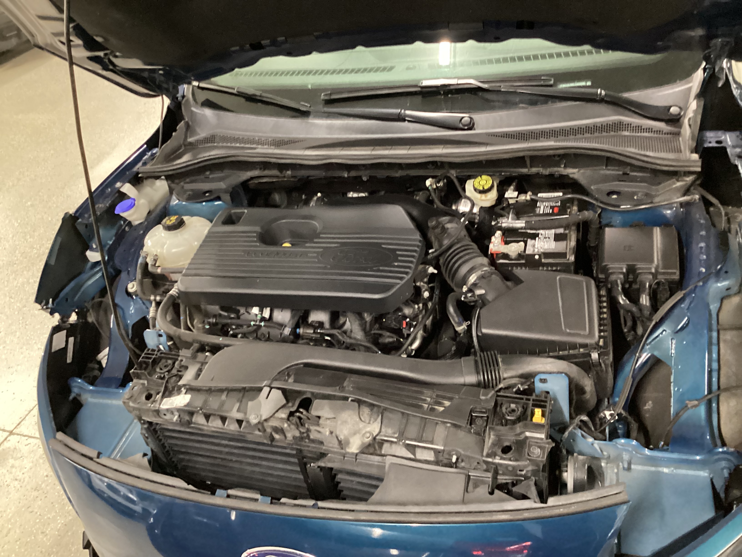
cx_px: 371
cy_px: 278
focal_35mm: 31
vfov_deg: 45.4
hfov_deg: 58.4
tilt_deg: -37.6
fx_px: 664
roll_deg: +10.5
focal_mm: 3.3
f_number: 2.4
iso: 640
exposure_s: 1/20
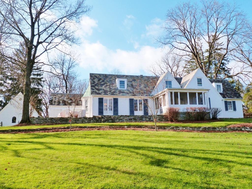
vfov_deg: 46.8
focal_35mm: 30
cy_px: 94
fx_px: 218
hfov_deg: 60.0
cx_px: 126
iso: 160
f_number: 5.6
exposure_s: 1/320
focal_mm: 5.2
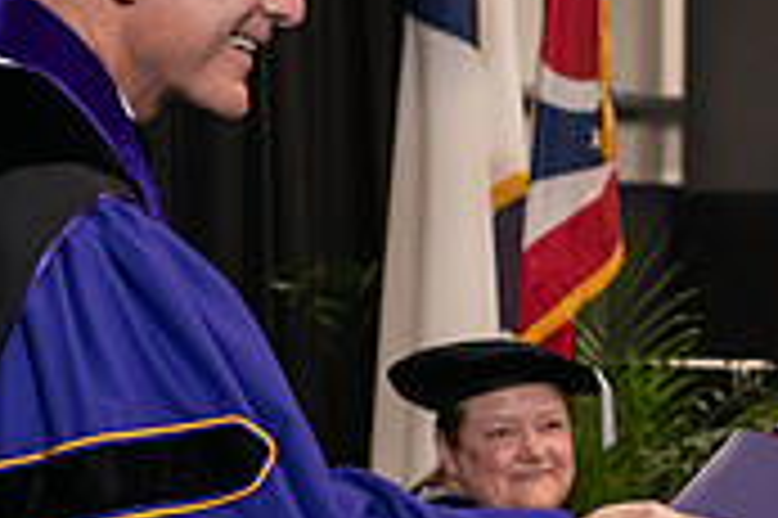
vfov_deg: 6.6
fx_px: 4491
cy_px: 295
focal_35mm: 208
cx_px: 971
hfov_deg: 9.7
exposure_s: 1/125
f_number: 5
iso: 2000
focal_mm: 62
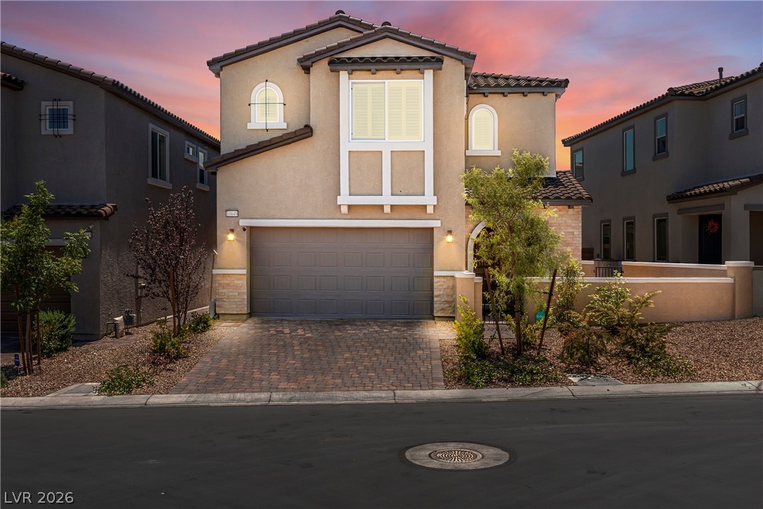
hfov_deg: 55.8
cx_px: 382
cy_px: 254
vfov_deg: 38.9
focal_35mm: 34
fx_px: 721
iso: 400
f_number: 8
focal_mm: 23
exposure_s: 1/500
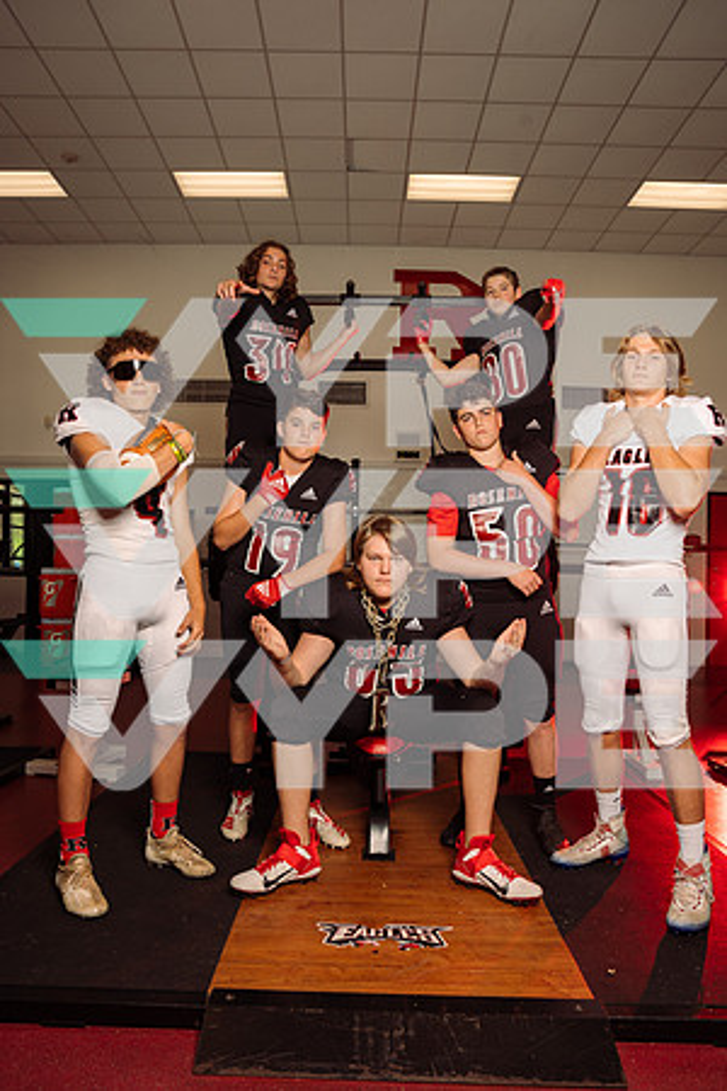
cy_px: 546
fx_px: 757
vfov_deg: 71.5
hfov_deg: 51.3
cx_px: 364
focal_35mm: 25
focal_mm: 25
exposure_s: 1/250
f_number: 6.3
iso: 250
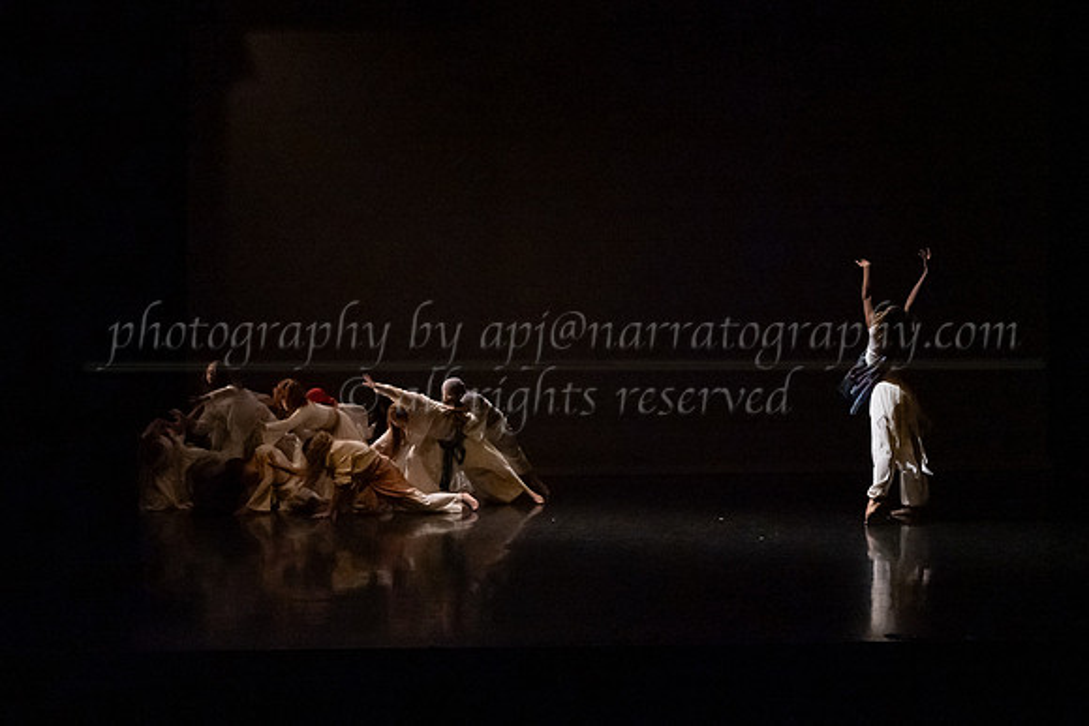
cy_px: 389
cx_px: 466
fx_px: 1500
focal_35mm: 50
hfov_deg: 39.8
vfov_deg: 27.2
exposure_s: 1/400
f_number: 4
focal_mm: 39
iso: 6400
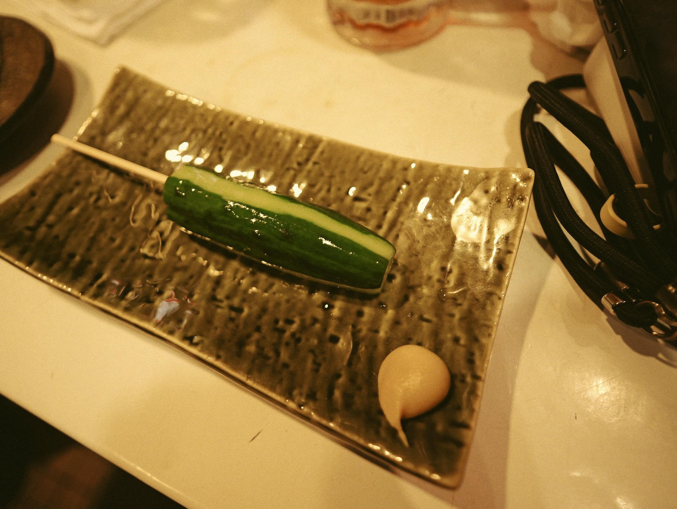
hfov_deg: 87.7
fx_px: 352
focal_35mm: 18
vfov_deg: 71.7
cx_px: 338
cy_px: 254
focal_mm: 9
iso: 200
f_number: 1.7
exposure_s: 1/60
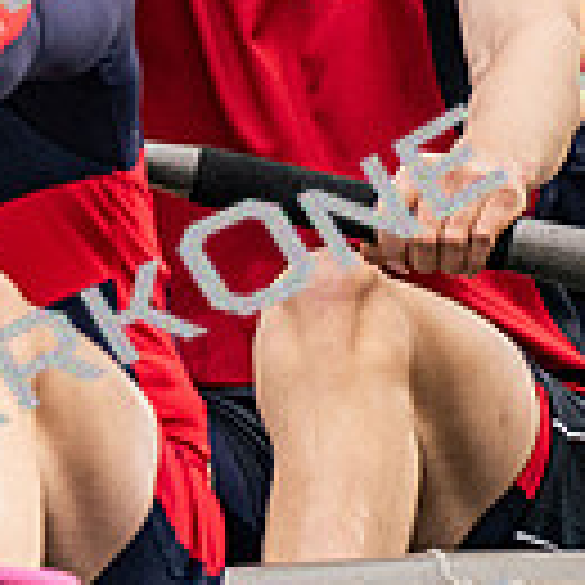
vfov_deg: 0.5
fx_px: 65275
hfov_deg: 0.5
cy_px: 92
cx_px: 374
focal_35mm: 3414
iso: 400
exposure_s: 1/2500
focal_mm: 600
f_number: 4
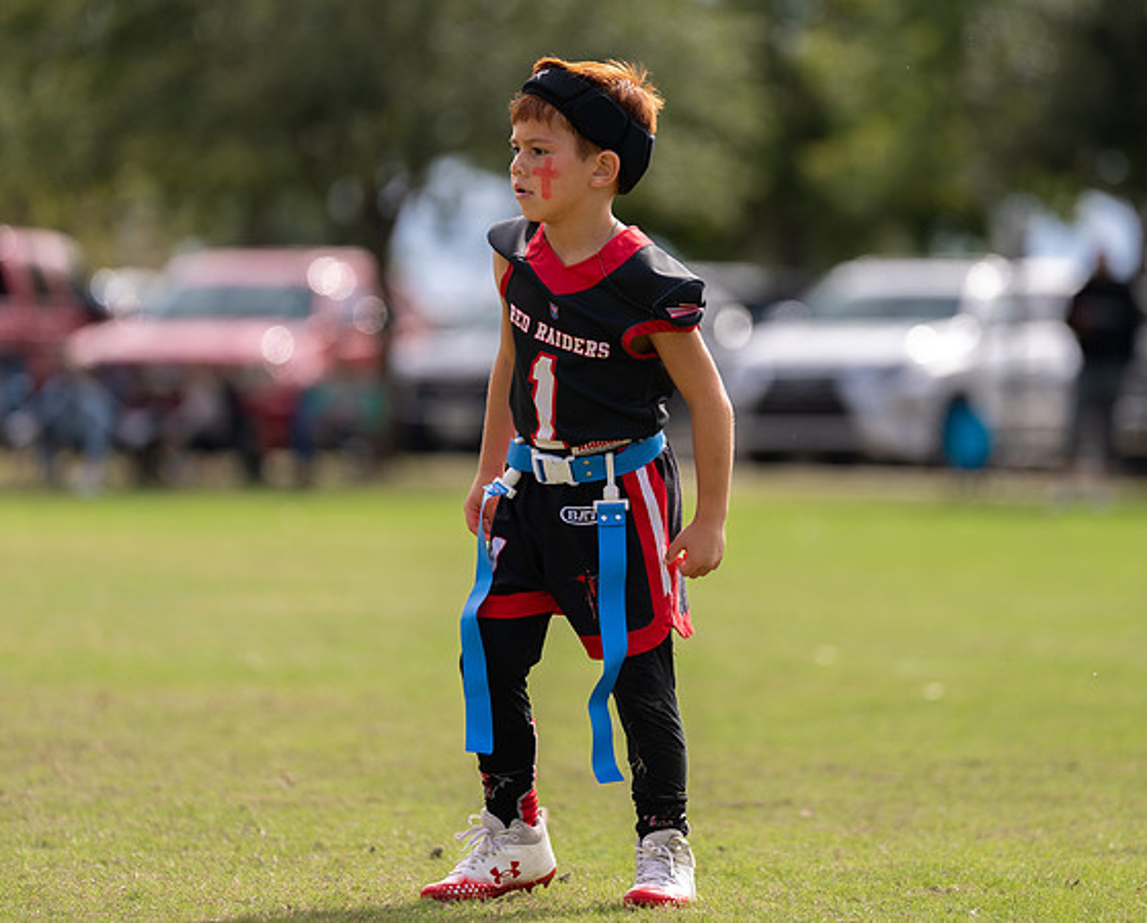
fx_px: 9576
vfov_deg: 5.5
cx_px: 608
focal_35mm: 281
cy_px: 367
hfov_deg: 6.9
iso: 100
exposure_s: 1/1600
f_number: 2.8
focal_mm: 200
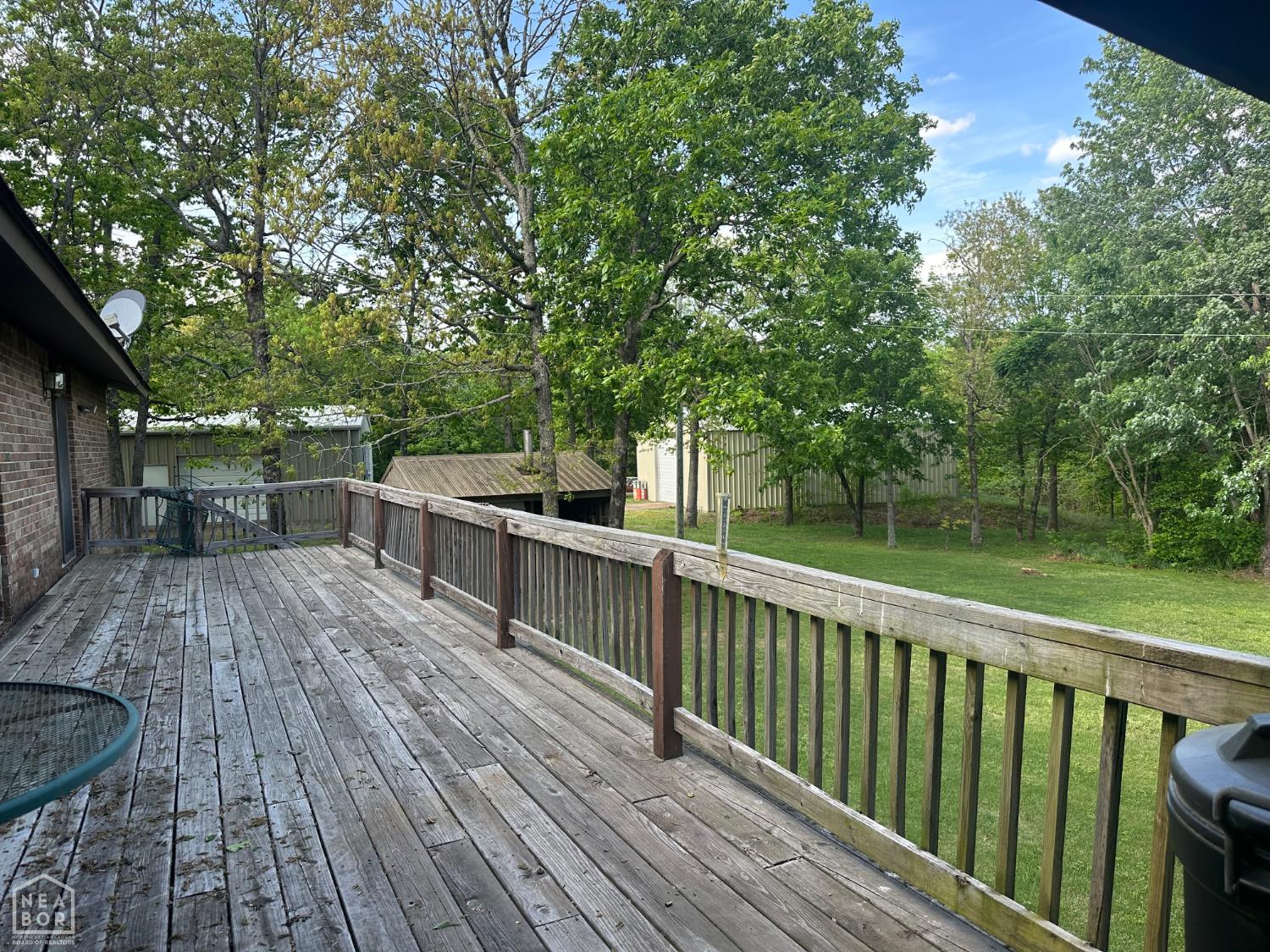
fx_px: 881
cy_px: 476
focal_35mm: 24
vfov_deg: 56.8
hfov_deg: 71.6
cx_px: 635
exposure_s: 1/435
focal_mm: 6.86
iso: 80
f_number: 1.78
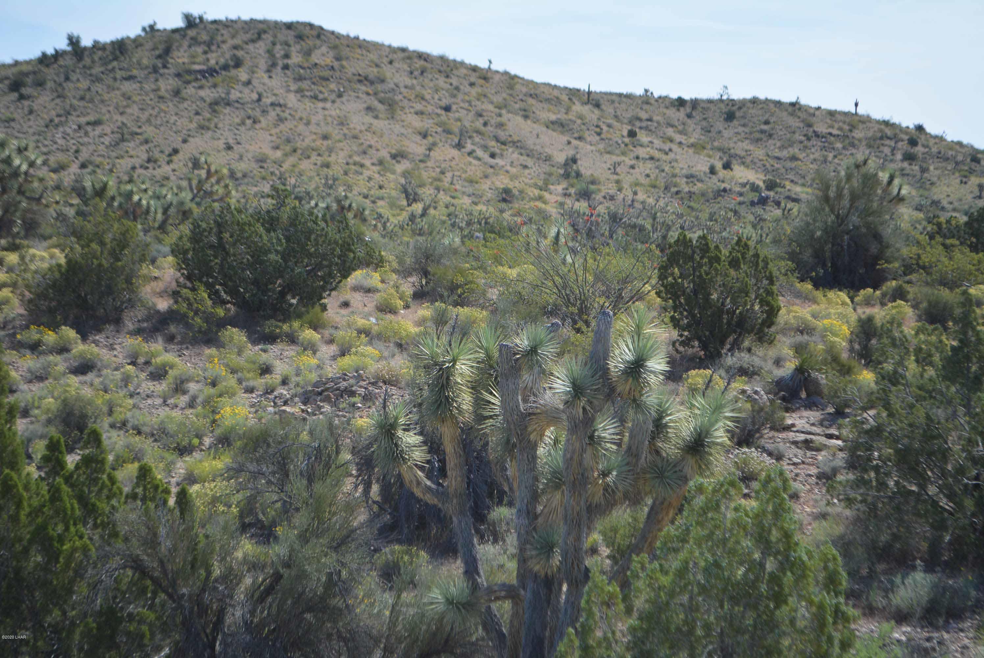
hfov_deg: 24.6
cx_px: 492
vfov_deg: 16.6
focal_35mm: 82
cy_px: 329
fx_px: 2257
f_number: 5.6
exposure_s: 1/1600
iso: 400
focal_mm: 55
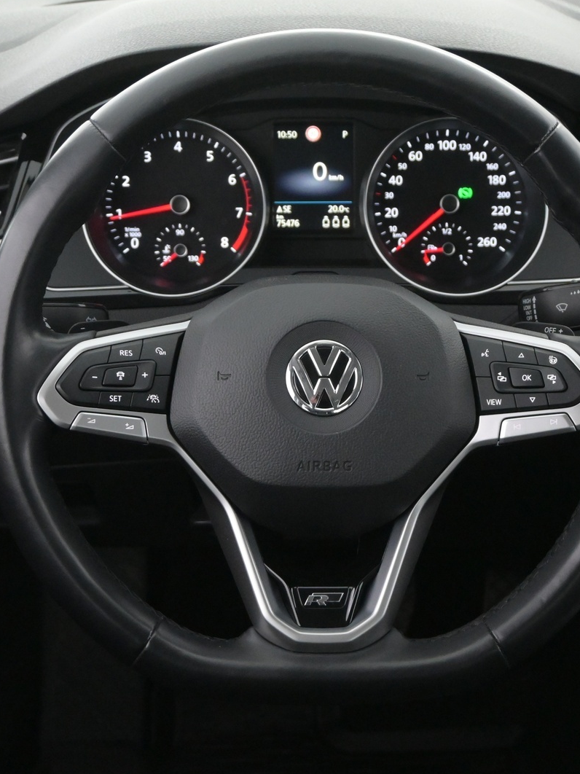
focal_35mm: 66
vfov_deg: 29.4
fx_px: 1475
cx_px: 325
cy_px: 386
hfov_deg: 22.2
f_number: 4.8
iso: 4500
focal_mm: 30
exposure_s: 1/50
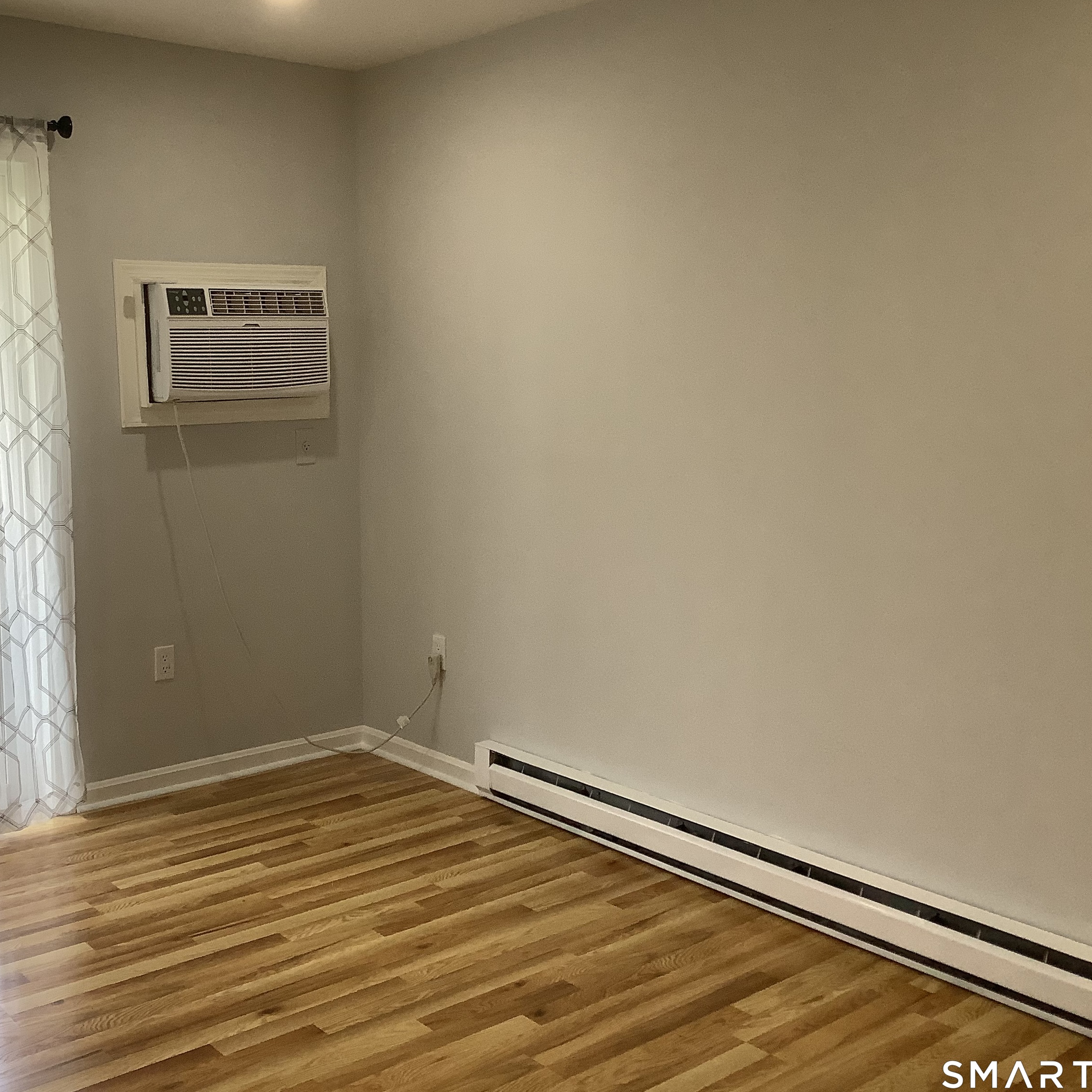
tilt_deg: -8.6
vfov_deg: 44.9
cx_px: 424
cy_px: 547
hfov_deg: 44.6
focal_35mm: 37
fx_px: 1321
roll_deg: -0.6
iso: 80
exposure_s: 1/120
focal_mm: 3.3
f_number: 2.4
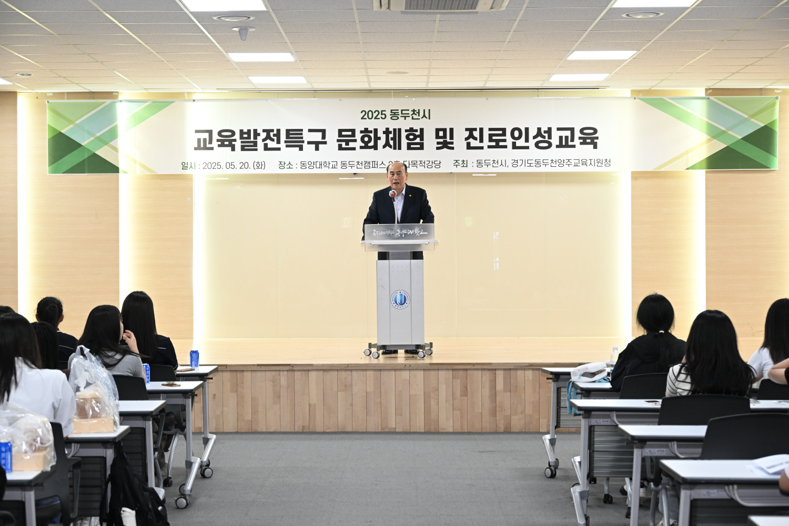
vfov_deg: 20.3
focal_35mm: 67
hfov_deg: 30.1
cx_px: 394
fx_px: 1468
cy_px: 263
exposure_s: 1/100
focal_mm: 67
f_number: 6.3
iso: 2000
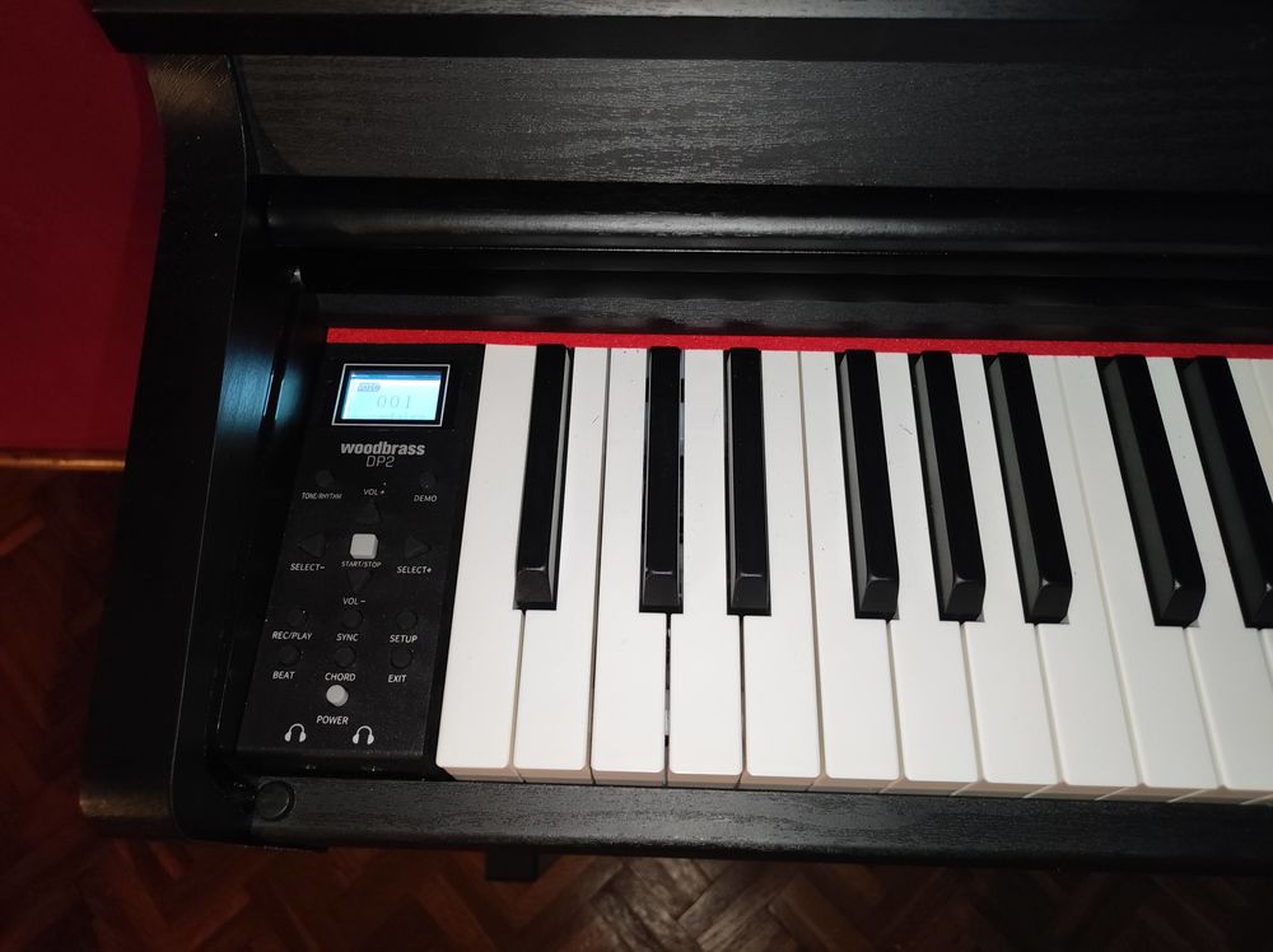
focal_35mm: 25
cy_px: 476
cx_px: 636
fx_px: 918
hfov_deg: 69.4
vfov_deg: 54.8
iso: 1096
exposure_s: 1/33
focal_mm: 4.7
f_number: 1.79
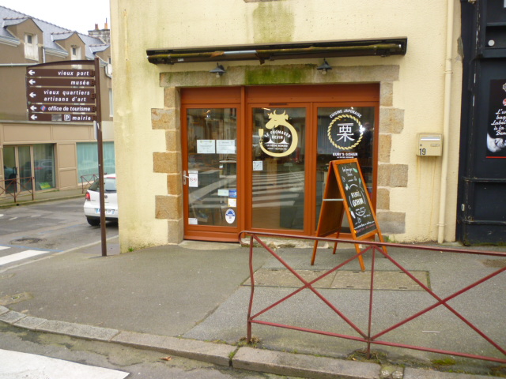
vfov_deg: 48.2
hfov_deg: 61.7
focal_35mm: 29
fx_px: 424
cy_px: 190
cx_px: 253
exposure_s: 1/60
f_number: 3.3
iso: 100
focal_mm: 5.2
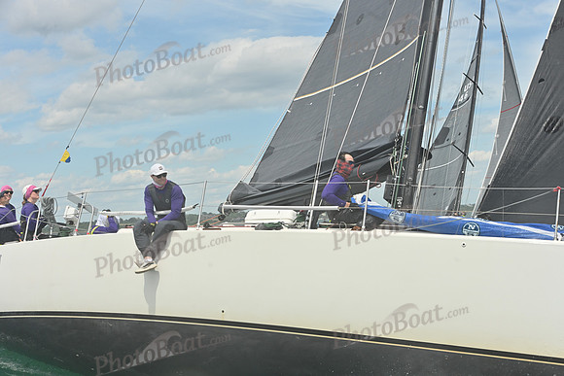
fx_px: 1097
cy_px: 188
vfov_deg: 19.5
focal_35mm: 70
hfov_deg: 28.8
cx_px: 282
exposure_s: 1/1250
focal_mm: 70
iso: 320
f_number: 8
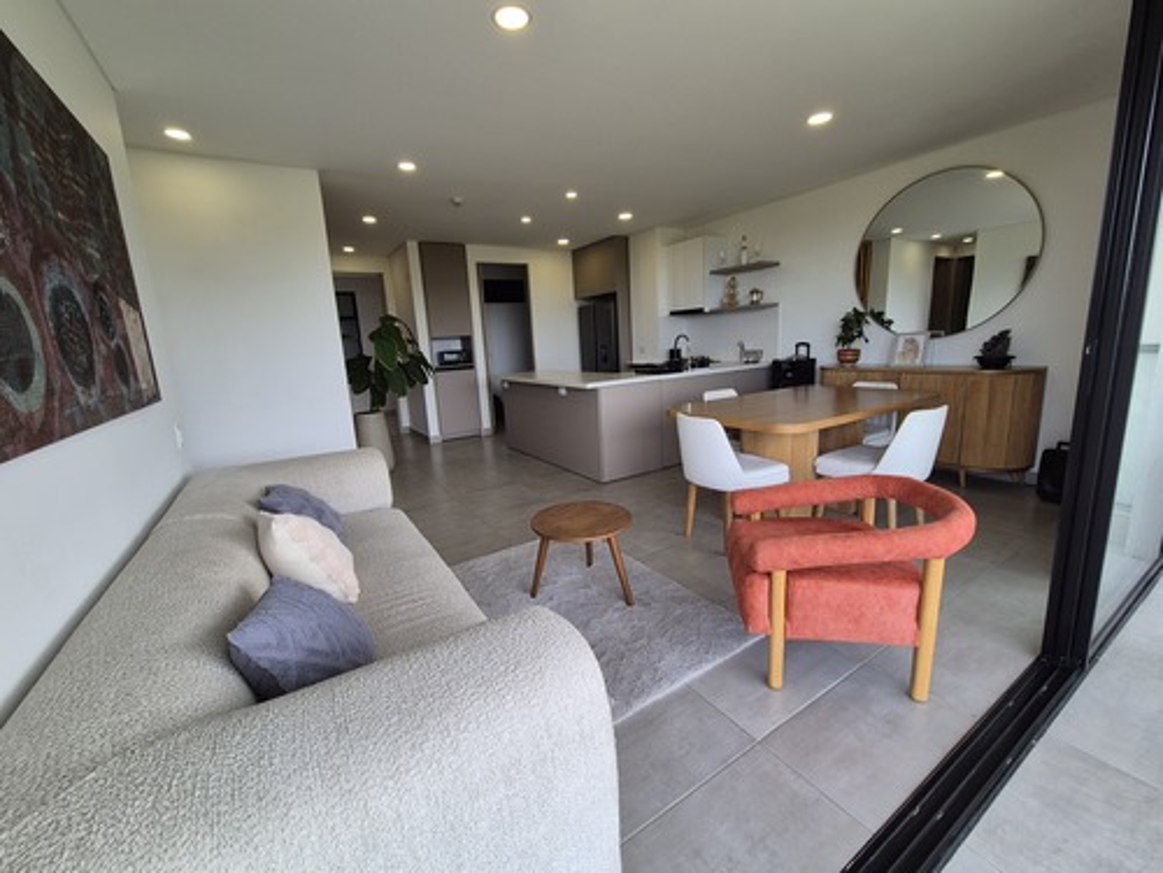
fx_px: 437
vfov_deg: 89.9
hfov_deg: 106.2
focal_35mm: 13
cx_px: 582
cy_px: 436
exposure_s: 1/140
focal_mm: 2.2
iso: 50
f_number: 2.2
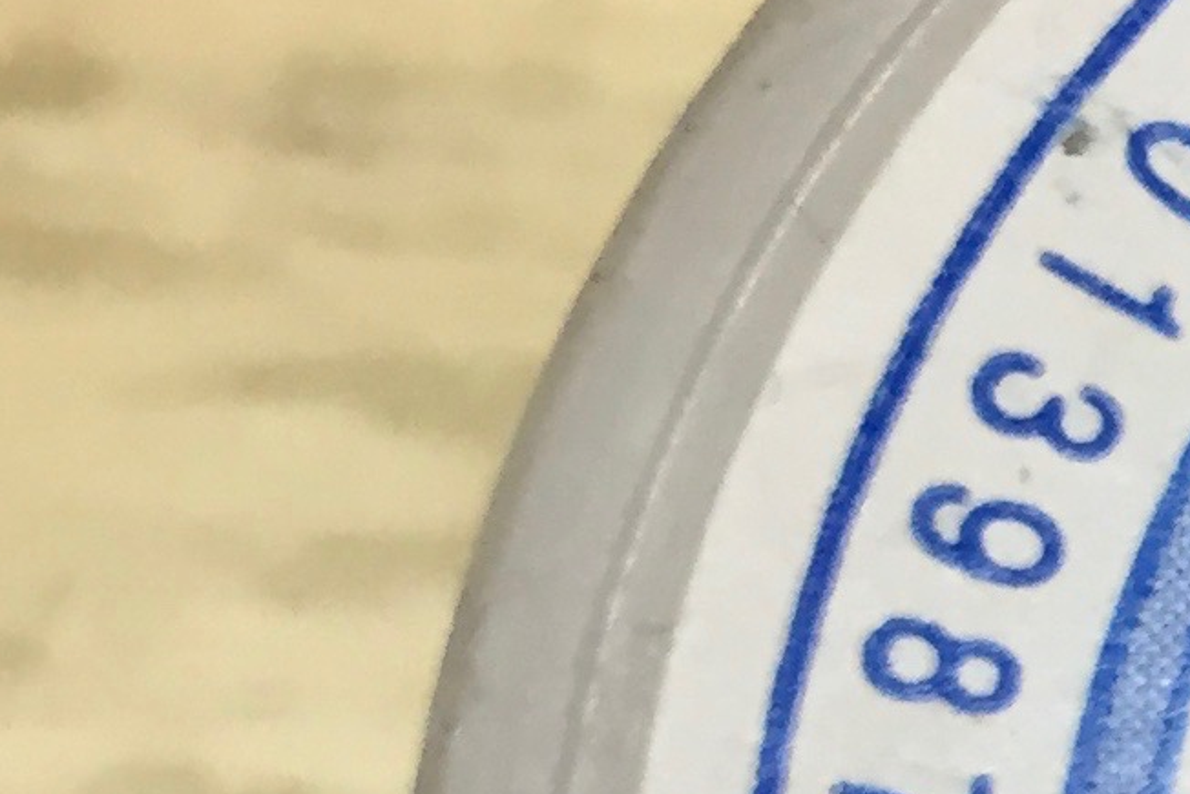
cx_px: 1840
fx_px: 4992
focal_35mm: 151
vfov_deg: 8.3
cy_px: 1898
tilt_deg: -79.2
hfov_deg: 12.8
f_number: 2.2
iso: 32
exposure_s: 1/40
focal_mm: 4.15
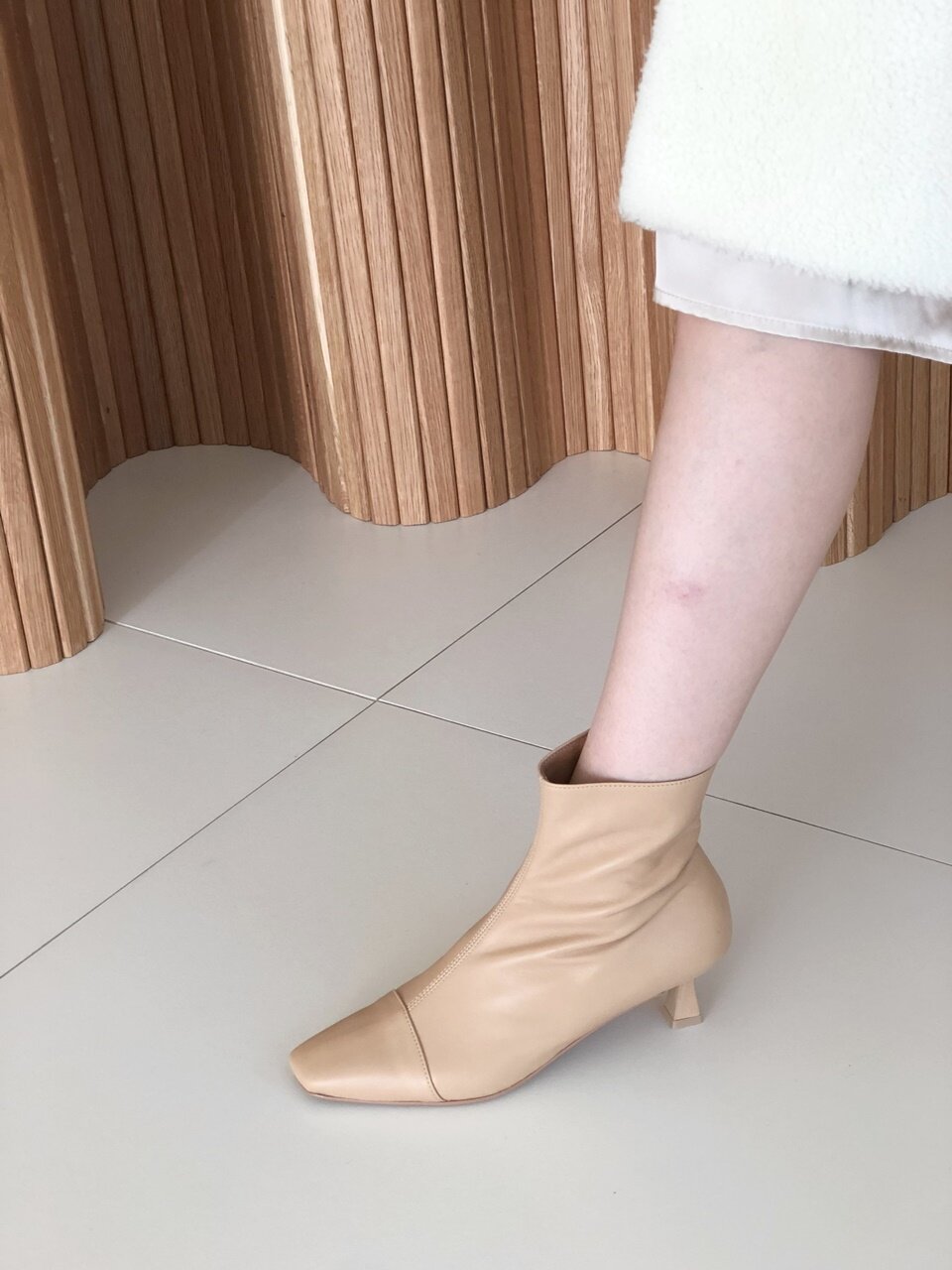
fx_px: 2090
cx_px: 476
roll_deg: +4.4
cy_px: 635
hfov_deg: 25.7
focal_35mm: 57
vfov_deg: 33.8
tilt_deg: -27.1
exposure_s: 1/30
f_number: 2.8
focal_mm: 6.6
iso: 32
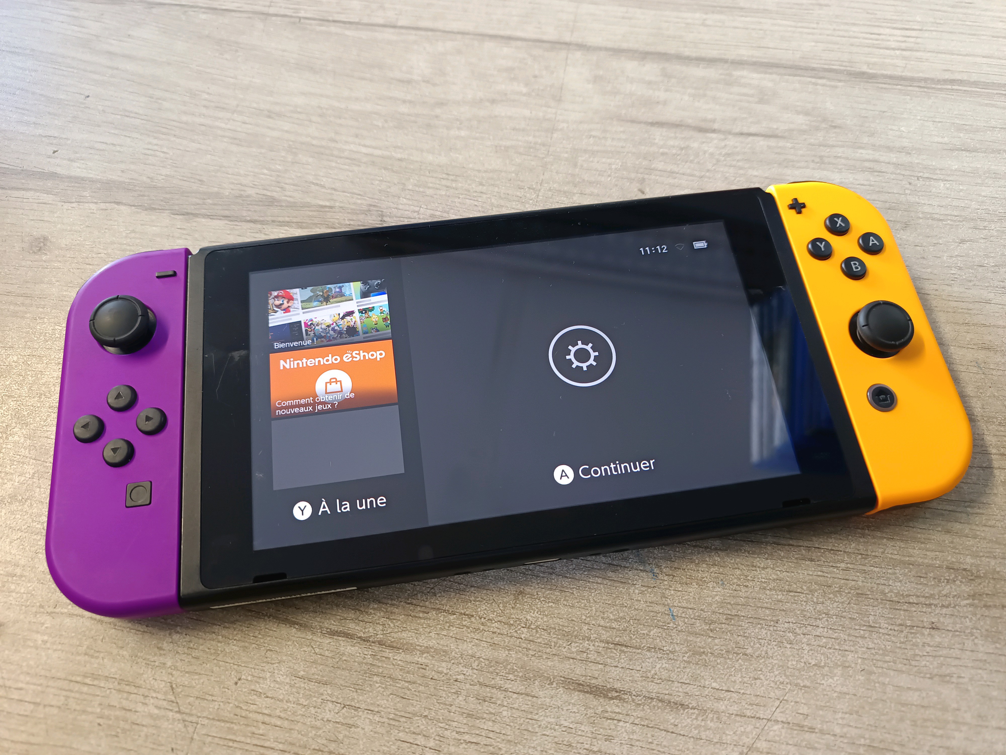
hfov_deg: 71.6
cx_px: 503
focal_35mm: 24
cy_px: 378
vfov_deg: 56.8
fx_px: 697
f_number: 1.7
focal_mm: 5.31
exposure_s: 1/50
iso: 1198
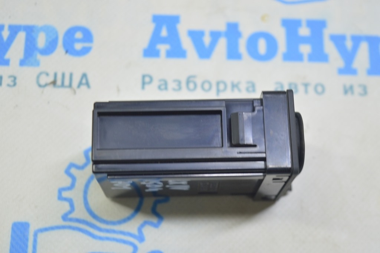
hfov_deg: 31.9
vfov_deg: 21.5
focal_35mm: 63
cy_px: 126
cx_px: 190
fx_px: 664
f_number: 5.6
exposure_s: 1/20
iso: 400
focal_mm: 42
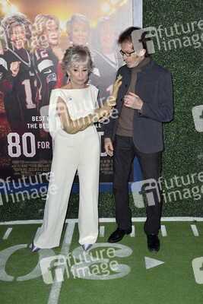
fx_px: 321
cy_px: 152
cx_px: 102
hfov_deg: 35.1
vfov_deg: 50.7
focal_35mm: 38
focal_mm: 38
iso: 500
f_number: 6.3
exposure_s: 1/250
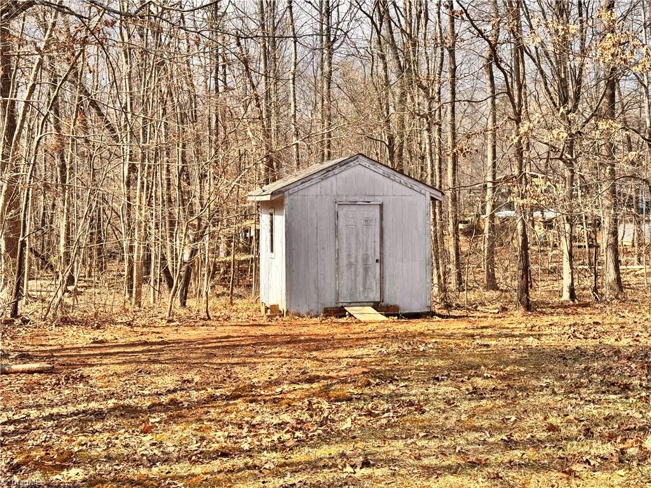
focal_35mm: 48
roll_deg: -0.1
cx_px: 326
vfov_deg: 30.3
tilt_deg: -3.5
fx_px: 903
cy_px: 244
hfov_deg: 39.7
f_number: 1.78
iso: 64
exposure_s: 1/1724
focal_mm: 6.76
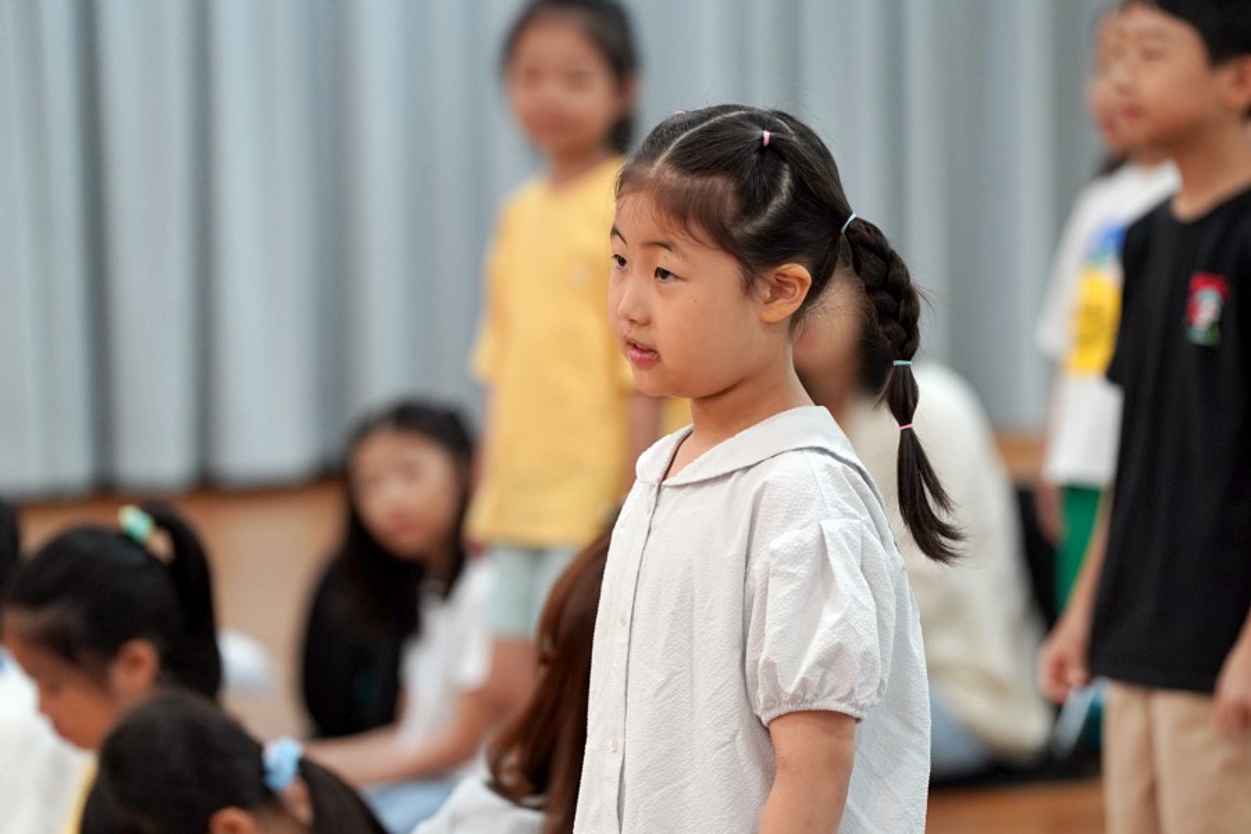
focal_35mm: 191
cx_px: 626
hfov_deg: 10.8
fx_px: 6637
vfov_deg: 7.2
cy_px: 417
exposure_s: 1/200
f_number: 4
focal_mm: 191
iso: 2000
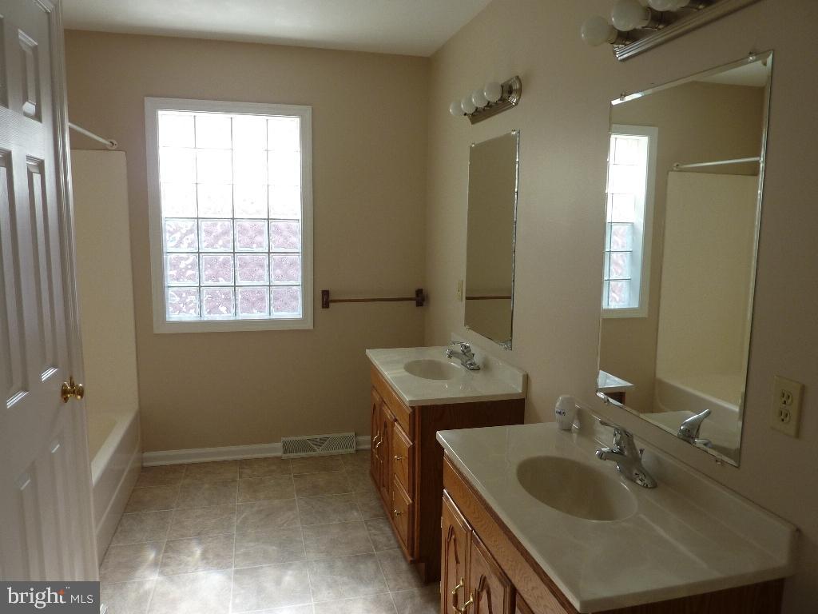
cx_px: 409
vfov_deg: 54.9
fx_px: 591
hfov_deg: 69.4
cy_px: 307
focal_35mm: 25
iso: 80
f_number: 3.3
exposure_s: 1/60
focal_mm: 4.1
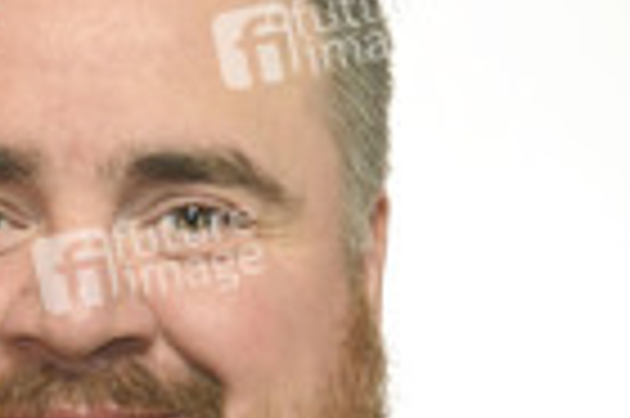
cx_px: -241
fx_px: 7446
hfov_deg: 4.8
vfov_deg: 3.2
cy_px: 373
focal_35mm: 426
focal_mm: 132
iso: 1250
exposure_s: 1/200
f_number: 5
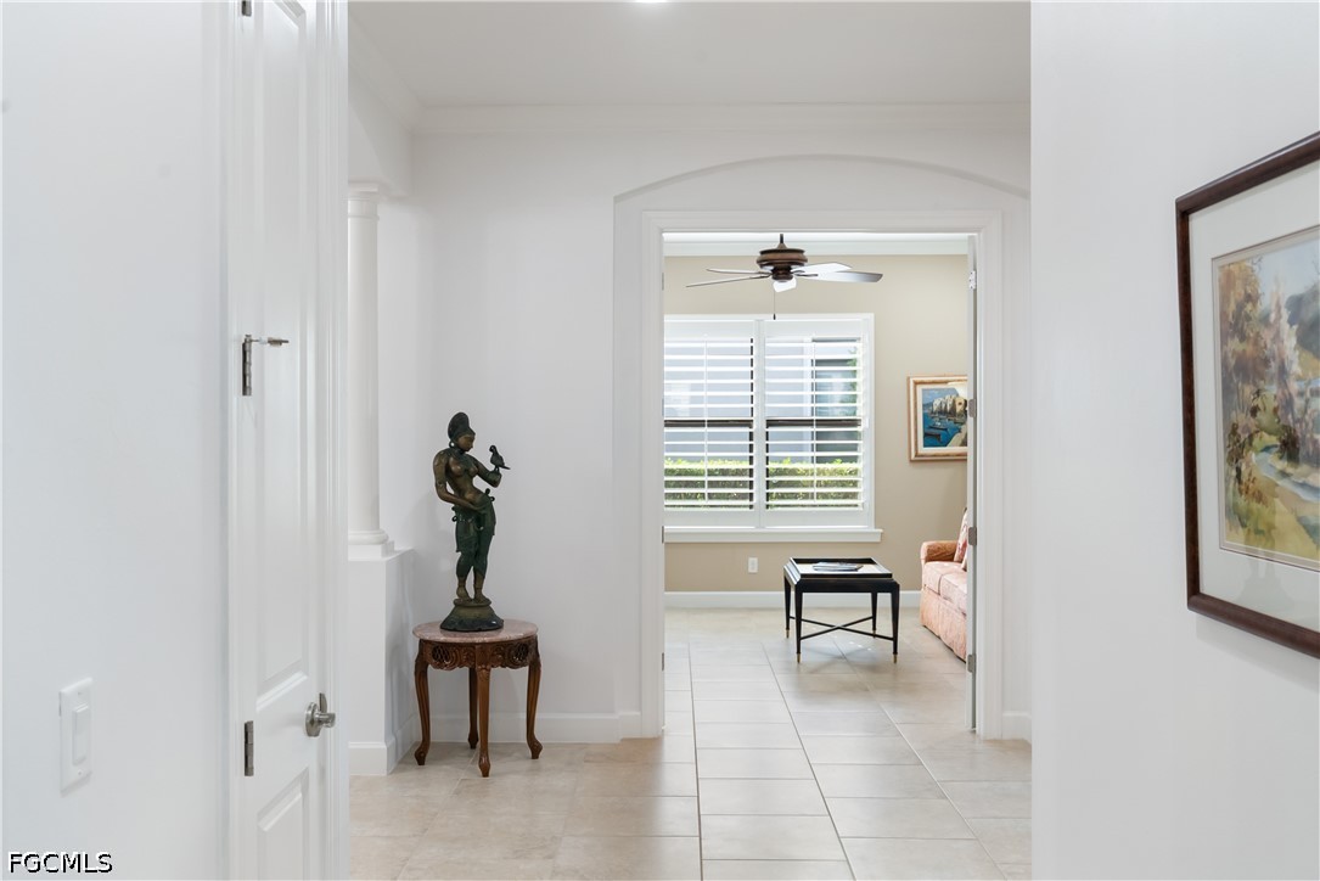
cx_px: 660
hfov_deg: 57.2
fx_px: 1210
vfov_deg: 40.0
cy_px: 440
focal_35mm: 33
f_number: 6.7
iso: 1600
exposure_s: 1/30
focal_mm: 33
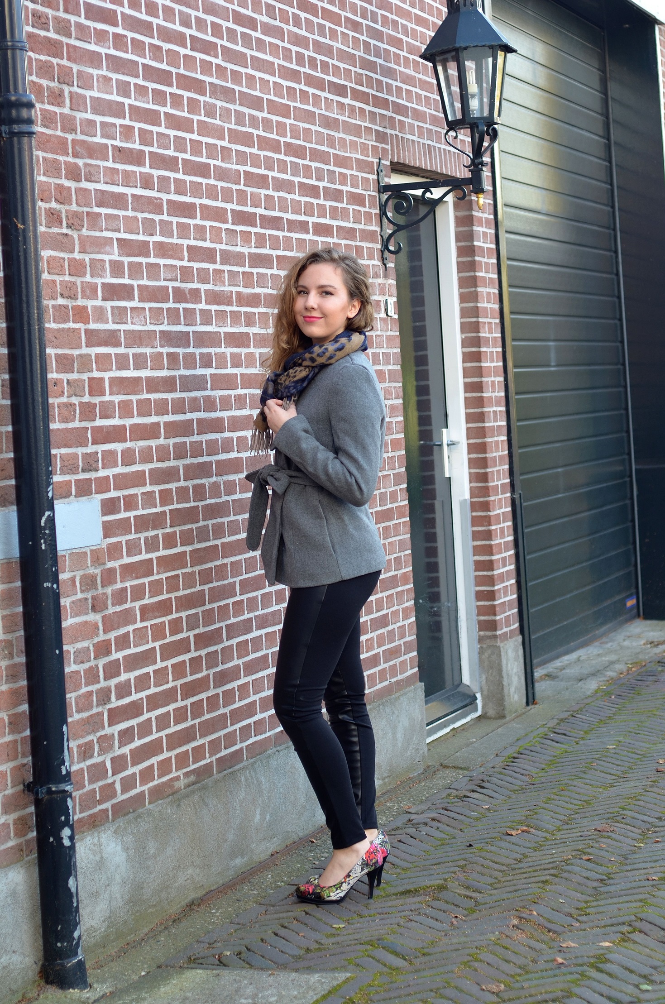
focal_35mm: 75
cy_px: 502
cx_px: 332
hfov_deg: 18.1
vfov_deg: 27.0
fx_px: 2087
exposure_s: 1/160
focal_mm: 50
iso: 100
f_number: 2.8
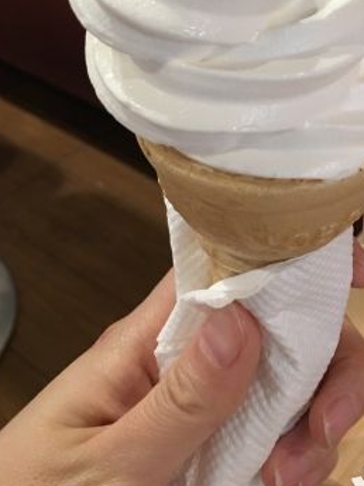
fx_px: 827
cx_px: 335
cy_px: 72
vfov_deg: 31.5
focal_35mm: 59
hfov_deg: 24.1
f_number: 2.2
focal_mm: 4.15
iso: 100
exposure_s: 1/17
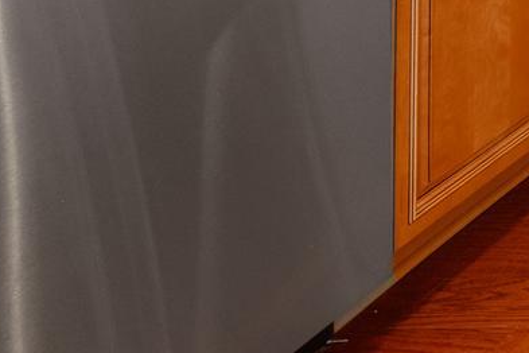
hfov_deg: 14.9
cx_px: 1294
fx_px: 1073
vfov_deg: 14.8
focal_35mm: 73
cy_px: -387
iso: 320
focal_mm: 14
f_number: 8
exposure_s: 1/5
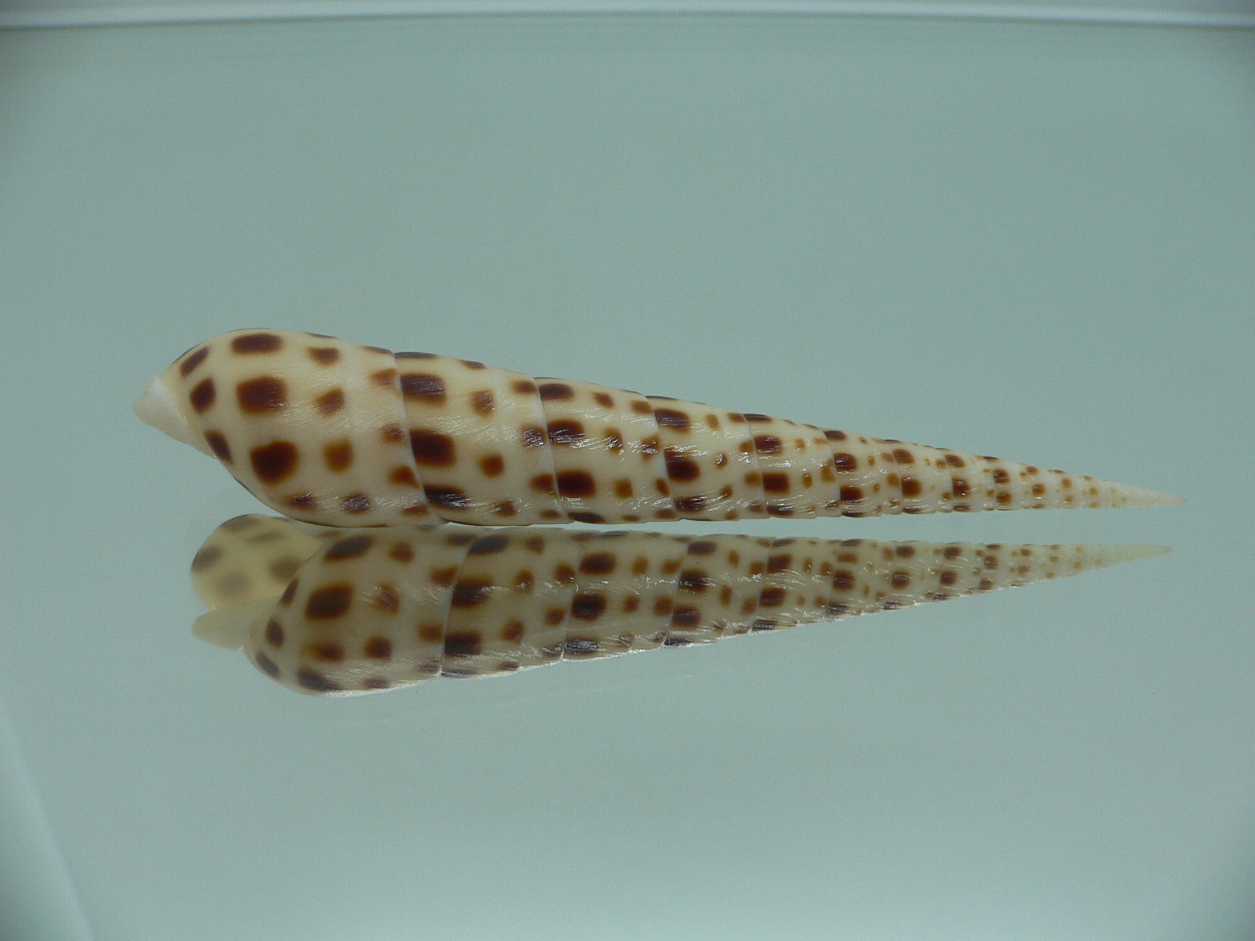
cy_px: 470
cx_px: 628
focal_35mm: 35
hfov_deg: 52.6
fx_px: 1269
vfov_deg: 40.7
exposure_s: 1/60
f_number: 2.8
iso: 80
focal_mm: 4.6
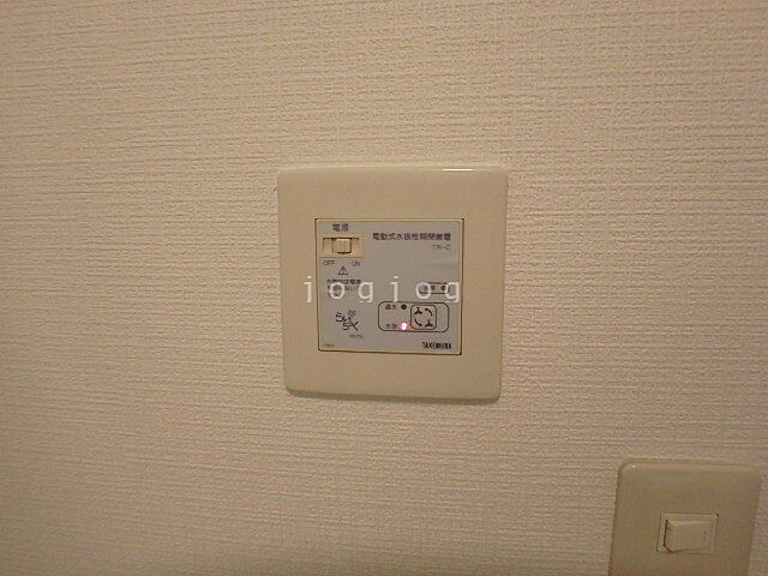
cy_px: 288
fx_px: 466
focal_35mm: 21
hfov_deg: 79.0
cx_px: 384
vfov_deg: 63.4
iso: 640
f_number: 3.5
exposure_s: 1/30
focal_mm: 3.7
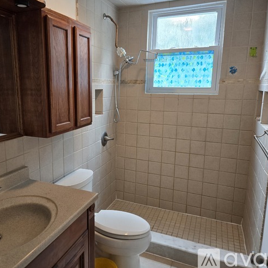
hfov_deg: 56.7
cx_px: 103
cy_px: 132
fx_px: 245
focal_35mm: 28
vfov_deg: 57.3
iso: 160
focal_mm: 5.4
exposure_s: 1/120
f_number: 1.8
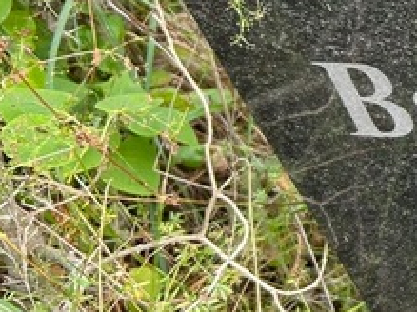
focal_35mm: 95
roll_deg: +12.8
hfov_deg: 17.3
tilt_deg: -42.8
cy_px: 6
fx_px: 1144
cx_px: 722
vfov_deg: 15.3
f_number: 1.5
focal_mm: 5.7
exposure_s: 1/121
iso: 50
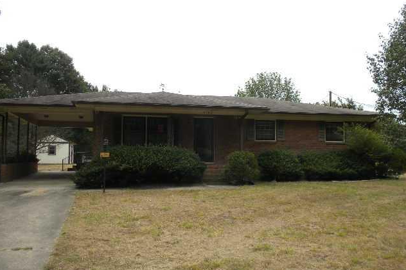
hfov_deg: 49.6
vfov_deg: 34.2
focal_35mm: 39
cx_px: 203
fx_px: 440
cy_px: 135
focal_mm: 6.6
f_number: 10
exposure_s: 1/111
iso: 90
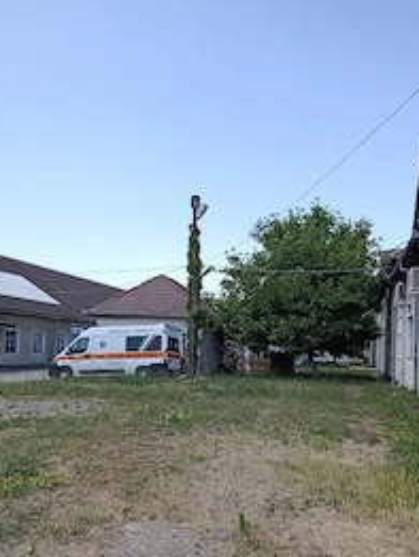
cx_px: 287
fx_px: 564
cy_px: 334
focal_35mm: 35
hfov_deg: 40.1
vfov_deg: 52.2
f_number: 1.65
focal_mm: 6.11
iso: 50
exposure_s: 1/365
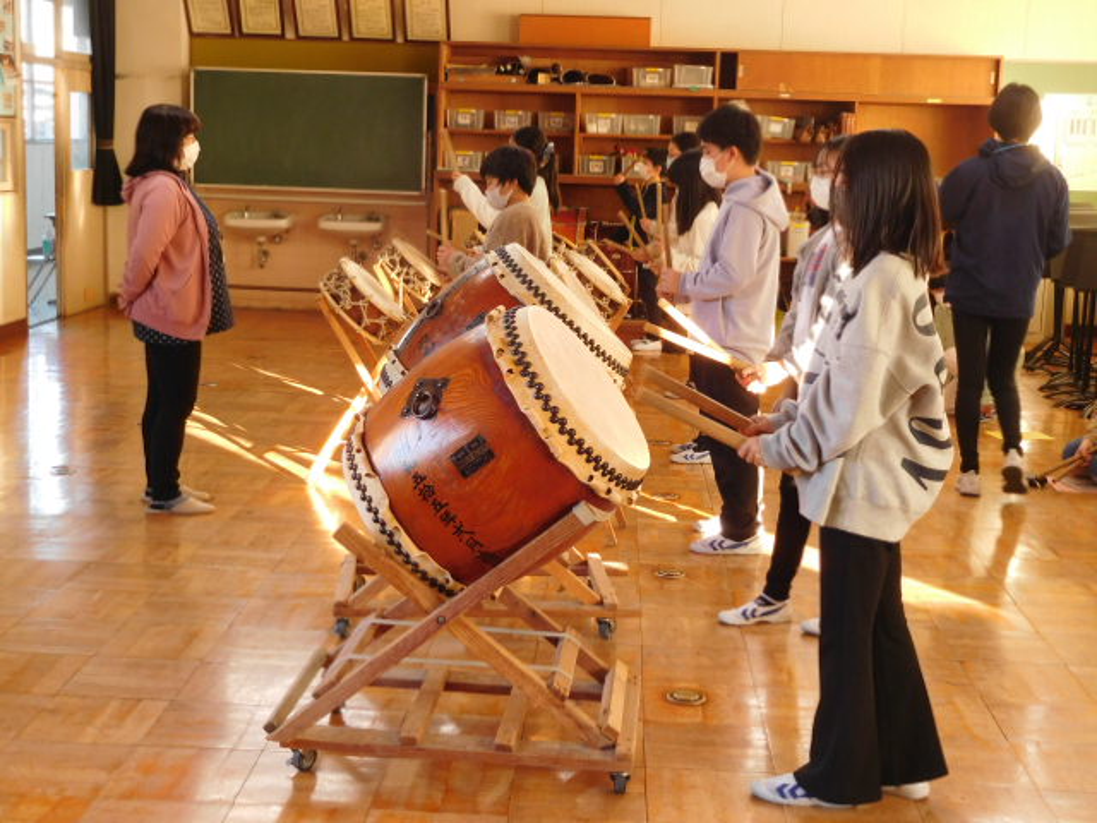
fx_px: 1585
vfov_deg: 29.1
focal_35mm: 50
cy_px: 412
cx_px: 548
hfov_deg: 38.2
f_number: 4.1
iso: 320
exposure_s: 1/30
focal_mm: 8.9
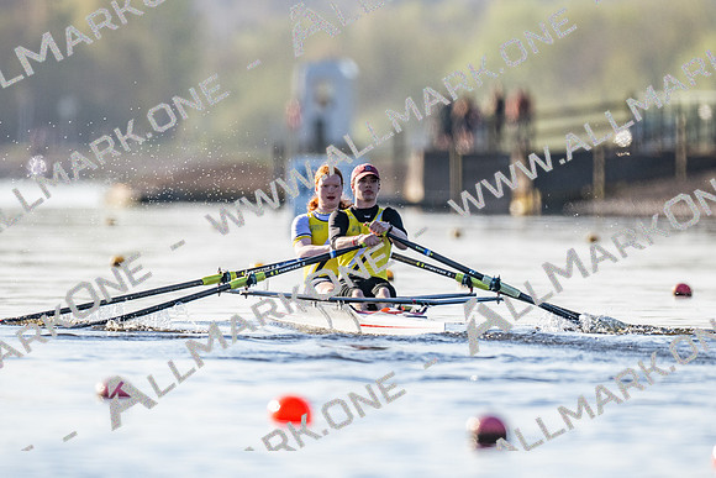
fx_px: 17913
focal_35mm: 900
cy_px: 239
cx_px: 358
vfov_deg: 1.5
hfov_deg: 2.3
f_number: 4
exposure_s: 1/5000
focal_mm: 600
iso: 500
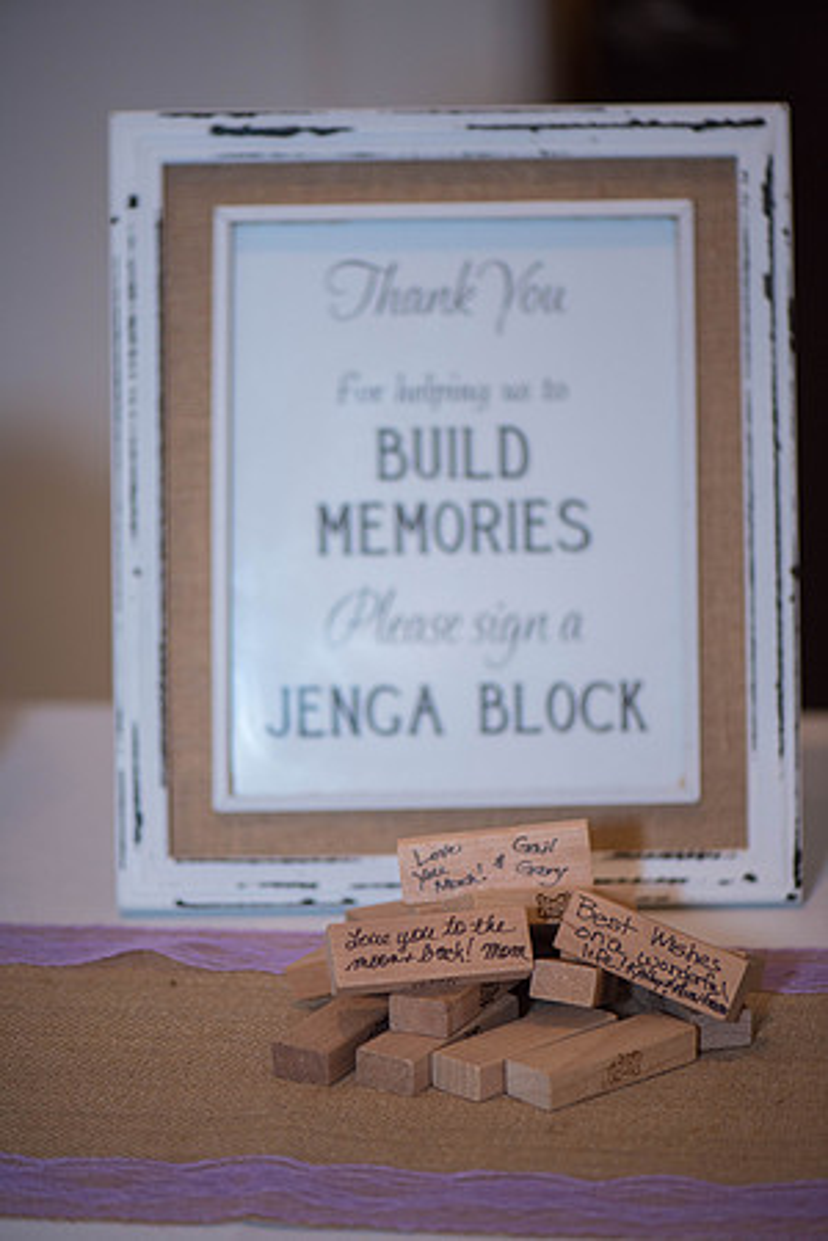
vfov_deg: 19.5
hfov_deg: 13.0
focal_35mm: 105
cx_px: 414
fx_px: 3622
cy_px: 620
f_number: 3
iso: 400
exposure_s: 1/125
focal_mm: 105
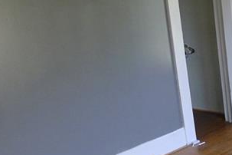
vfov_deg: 16.7
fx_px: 522
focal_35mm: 81
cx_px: 289
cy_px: 121
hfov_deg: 22.7
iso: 320
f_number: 2
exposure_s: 1/60
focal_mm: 5.1
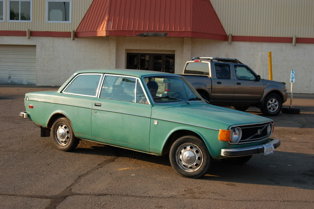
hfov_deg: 37.9
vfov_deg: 25.7
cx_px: 157
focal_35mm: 52
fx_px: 458
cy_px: 104
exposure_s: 1/640
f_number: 5.6
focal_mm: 35
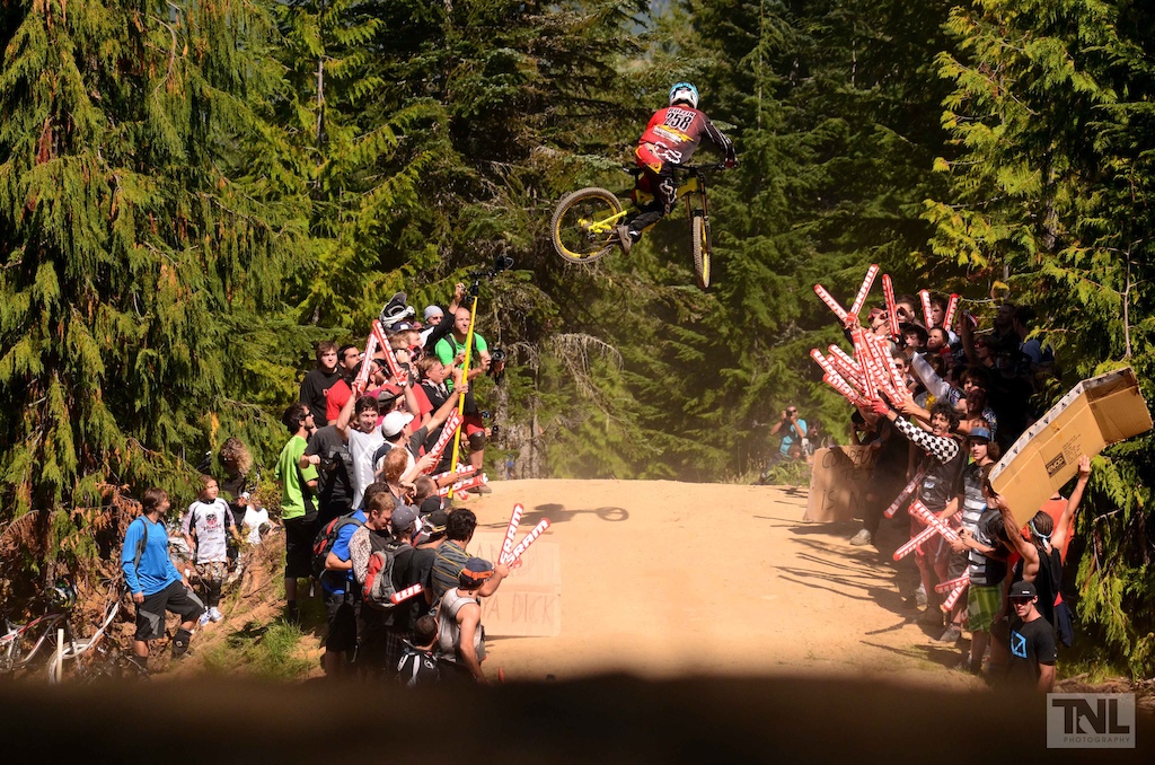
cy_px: 382
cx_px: 578
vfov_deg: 6.1
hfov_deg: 9.2
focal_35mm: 225
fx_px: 7203
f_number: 6.3
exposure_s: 1/3200
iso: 640
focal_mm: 150
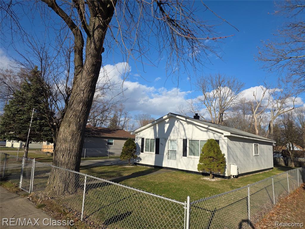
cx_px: 152
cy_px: 114
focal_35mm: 23
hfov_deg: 73.9
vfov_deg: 58.9
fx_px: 203
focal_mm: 6.3
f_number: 1.7
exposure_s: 1/6150
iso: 80
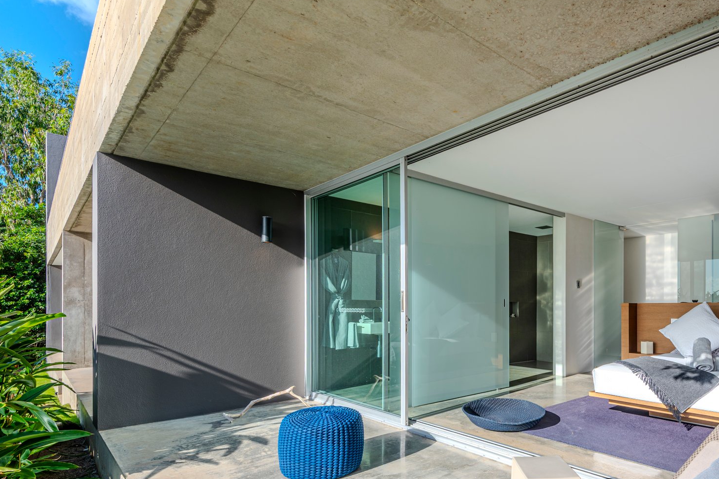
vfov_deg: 58.5
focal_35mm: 21
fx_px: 419
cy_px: 308
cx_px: 469
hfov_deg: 79.0
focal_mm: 16
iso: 100
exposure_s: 1/80
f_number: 10
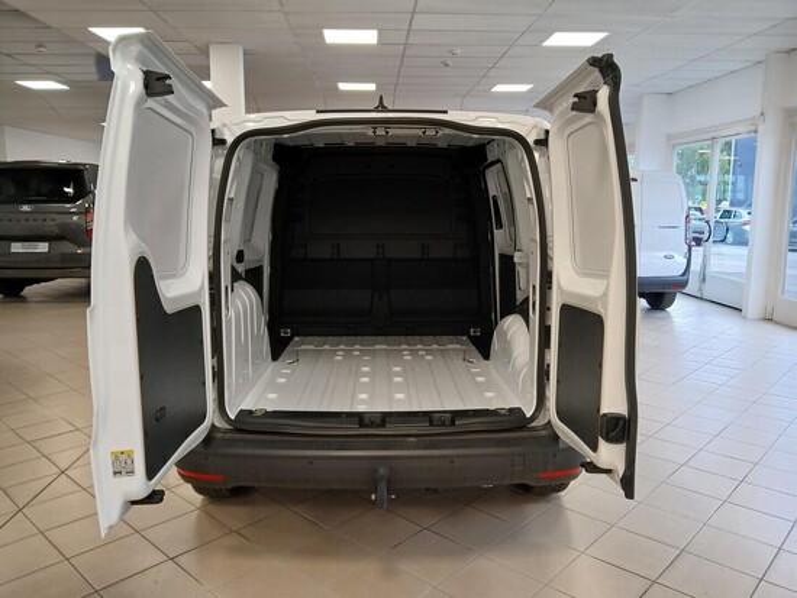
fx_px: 599
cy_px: 299
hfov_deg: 67.3
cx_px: 398
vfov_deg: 53.1
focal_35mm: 26
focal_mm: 3.98
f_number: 1.8
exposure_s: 1/50
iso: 125
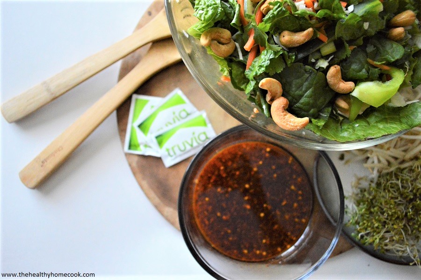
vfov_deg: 47.8
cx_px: 210
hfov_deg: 67.4
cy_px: 140
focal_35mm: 27
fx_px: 315
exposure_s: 1/100
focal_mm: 18
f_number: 3.5
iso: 3200
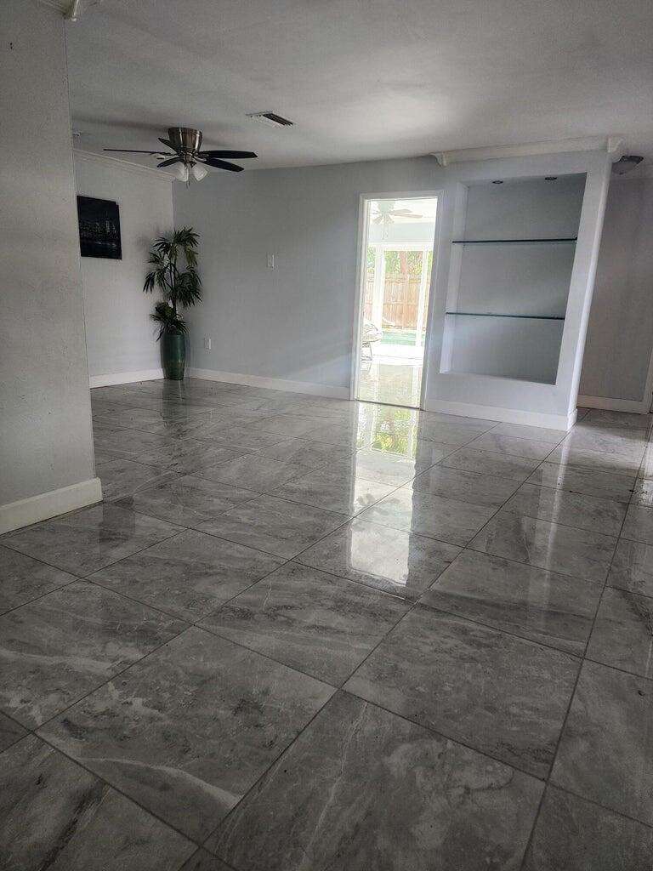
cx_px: 326
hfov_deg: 58.9
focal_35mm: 23
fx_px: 578
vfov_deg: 73.9
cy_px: 436
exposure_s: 1/180
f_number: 1.8
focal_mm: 6.4
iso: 160
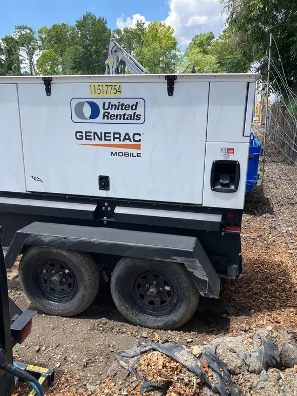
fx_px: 320
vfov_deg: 63.4
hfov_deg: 49.8
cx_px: 148
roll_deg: +1.0
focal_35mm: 28
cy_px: 198
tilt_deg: -14.6
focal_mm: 3.99
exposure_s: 1/694
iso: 32
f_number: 1.8
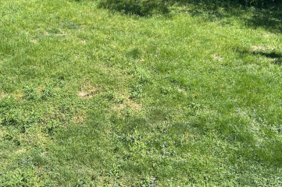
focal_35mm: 50
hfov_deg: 39.3
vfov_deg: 26.6
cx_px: 104
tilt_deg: -29.0
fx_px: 391
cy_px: 44
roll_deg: +0.2
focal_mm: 5.7
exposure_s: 1/1377
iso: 50
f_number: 1.5
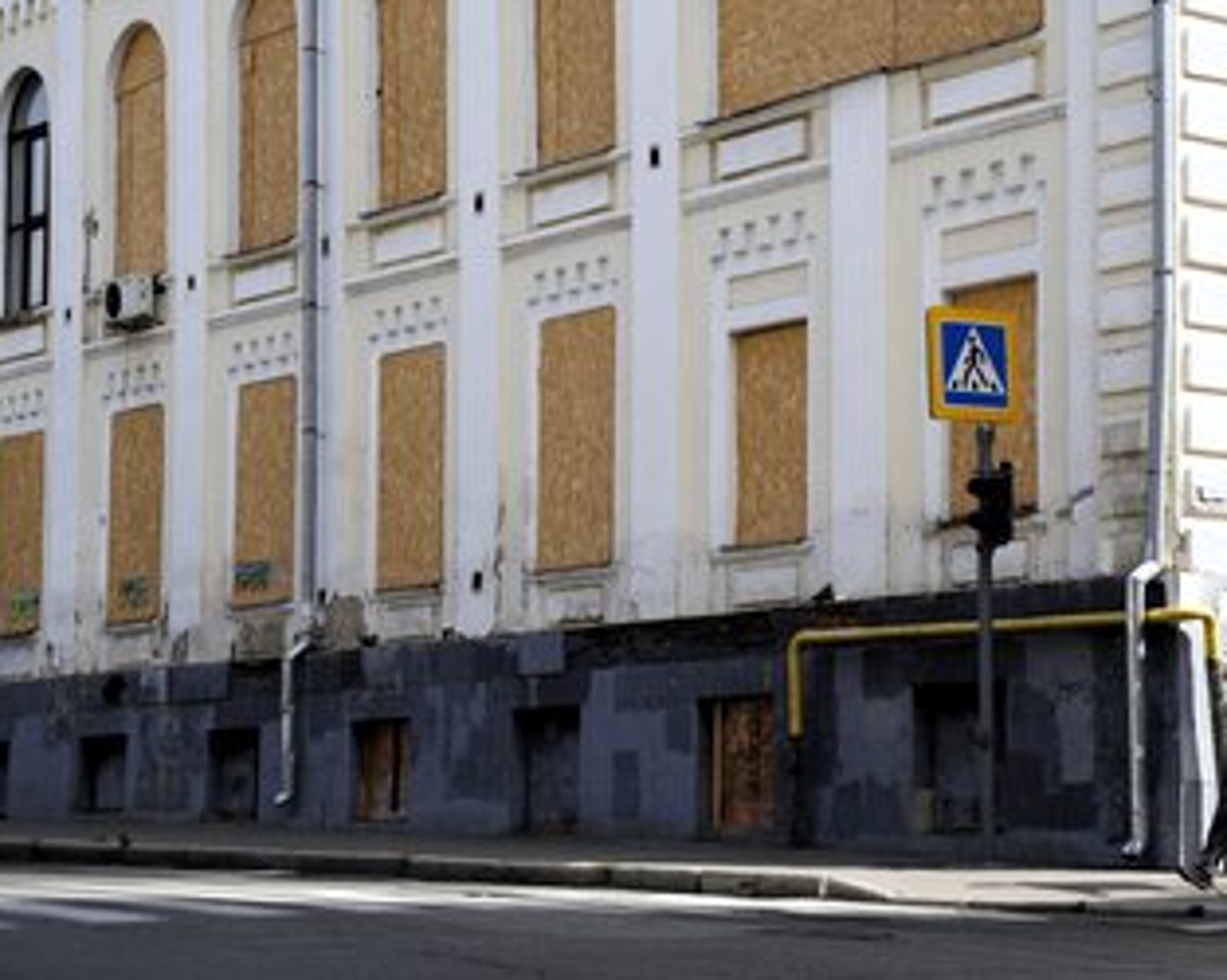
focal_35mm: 90
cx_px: 764
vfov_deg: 17.1
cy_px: 515
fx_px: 3266
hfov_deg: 21.2
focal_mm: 75
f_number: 7.1
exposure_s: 1/400
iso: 200
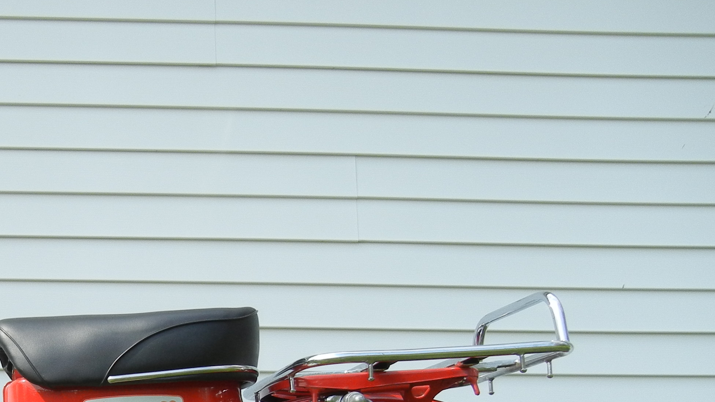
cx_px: 12
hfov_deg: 29.5
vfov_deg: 17.2
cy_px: 483
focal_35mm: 67
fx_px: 1270
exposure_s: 1/782
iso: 160
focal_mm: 5.4
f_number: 3.5
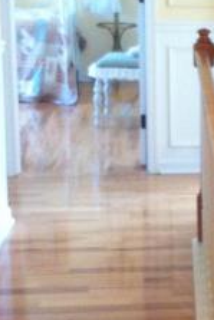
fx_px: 1113
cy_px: 117
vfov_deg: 16.4
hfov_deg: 10.7
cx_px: 304
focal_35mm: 125
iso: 250
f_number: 2.8
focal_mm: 3.85
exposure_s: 1/15
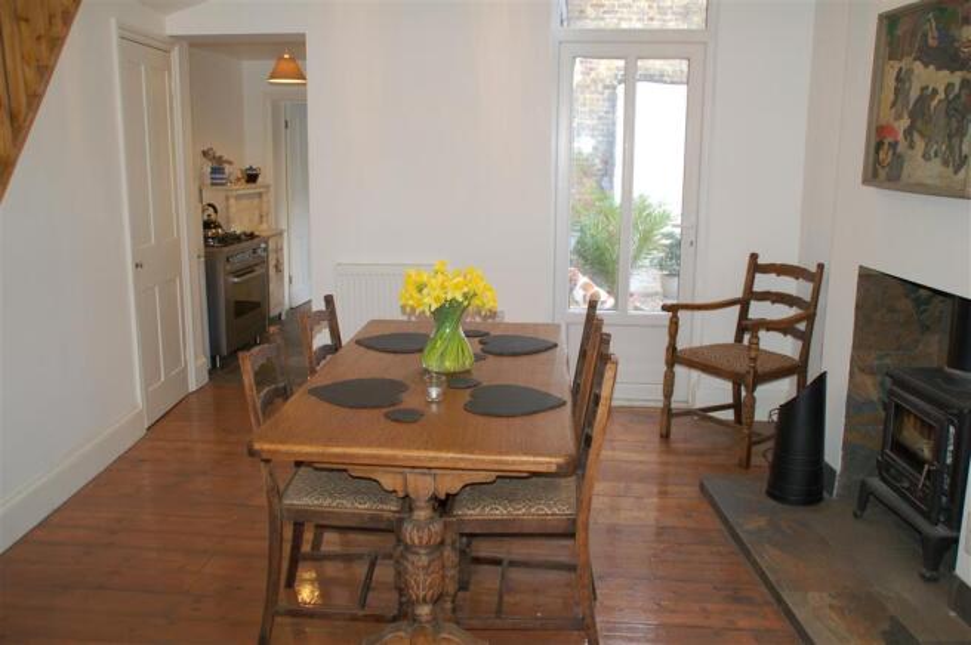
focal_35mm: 33
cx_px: 486
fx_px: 889
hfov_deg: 57.3
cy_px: 322
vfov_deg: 39.9
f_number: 3.5
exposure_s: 1/60
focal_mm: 22
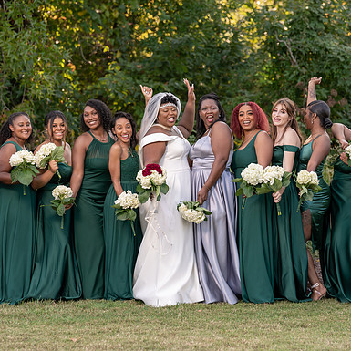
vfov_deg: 9.1
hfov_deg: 9.1
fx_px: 2203
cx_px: 192
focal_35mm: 192
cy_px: 176
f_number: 4
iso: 160
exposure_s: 1/200
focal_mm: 148
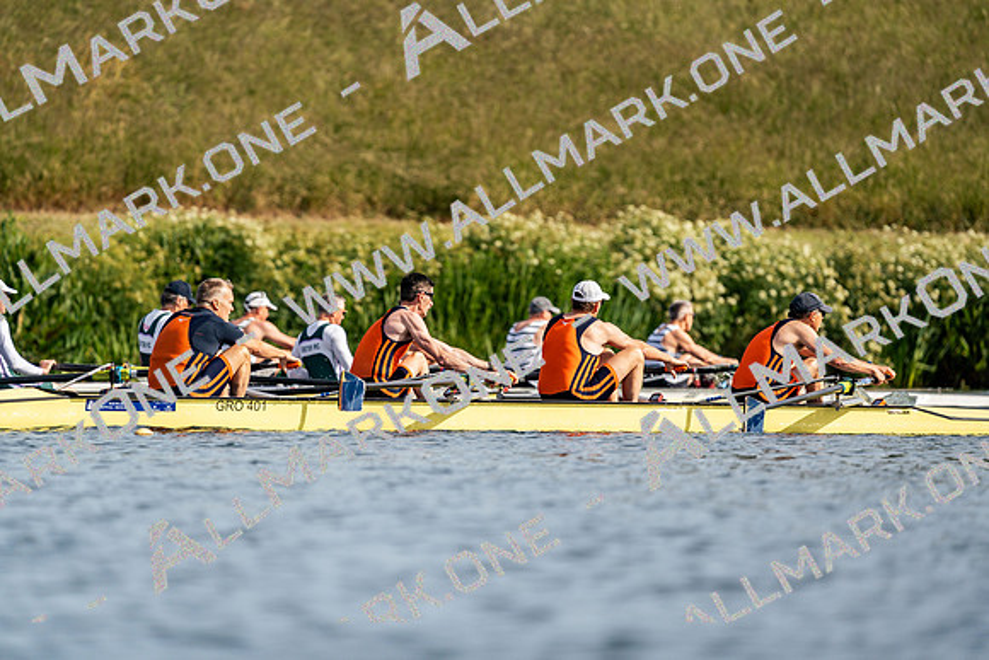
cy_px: 330
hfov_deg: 4.1
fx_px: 13739
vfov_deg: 2.8
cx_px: 494
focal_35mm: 500
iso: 320
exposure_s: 1/2000
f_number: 6.3
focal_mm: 500
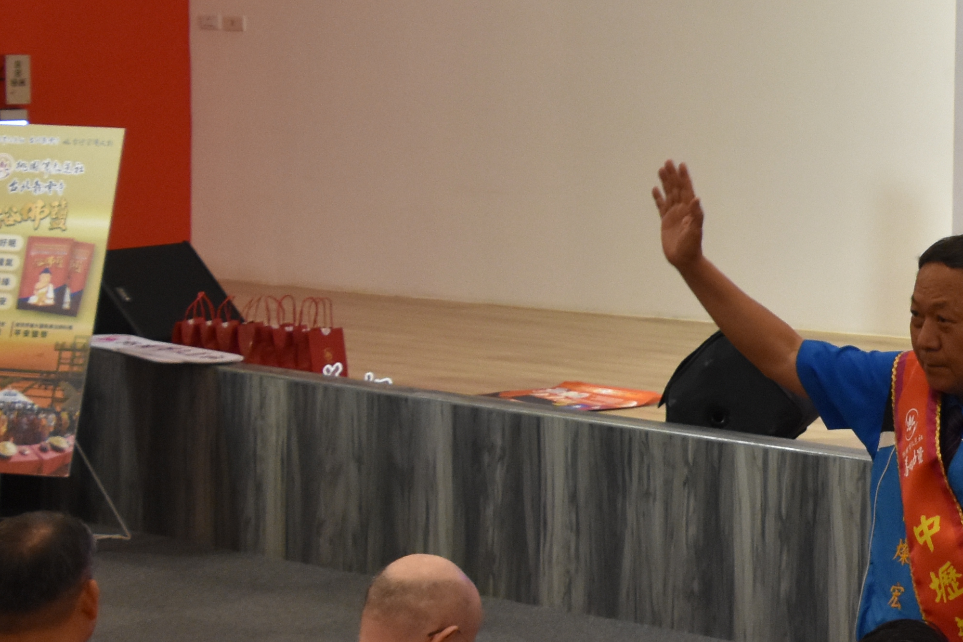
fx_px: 3129
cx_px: 1303
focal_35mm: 117
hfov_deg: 16.4
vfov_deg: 11.7
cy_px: 258
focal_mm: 26
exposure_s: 1/160
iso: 1600
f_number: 6.3
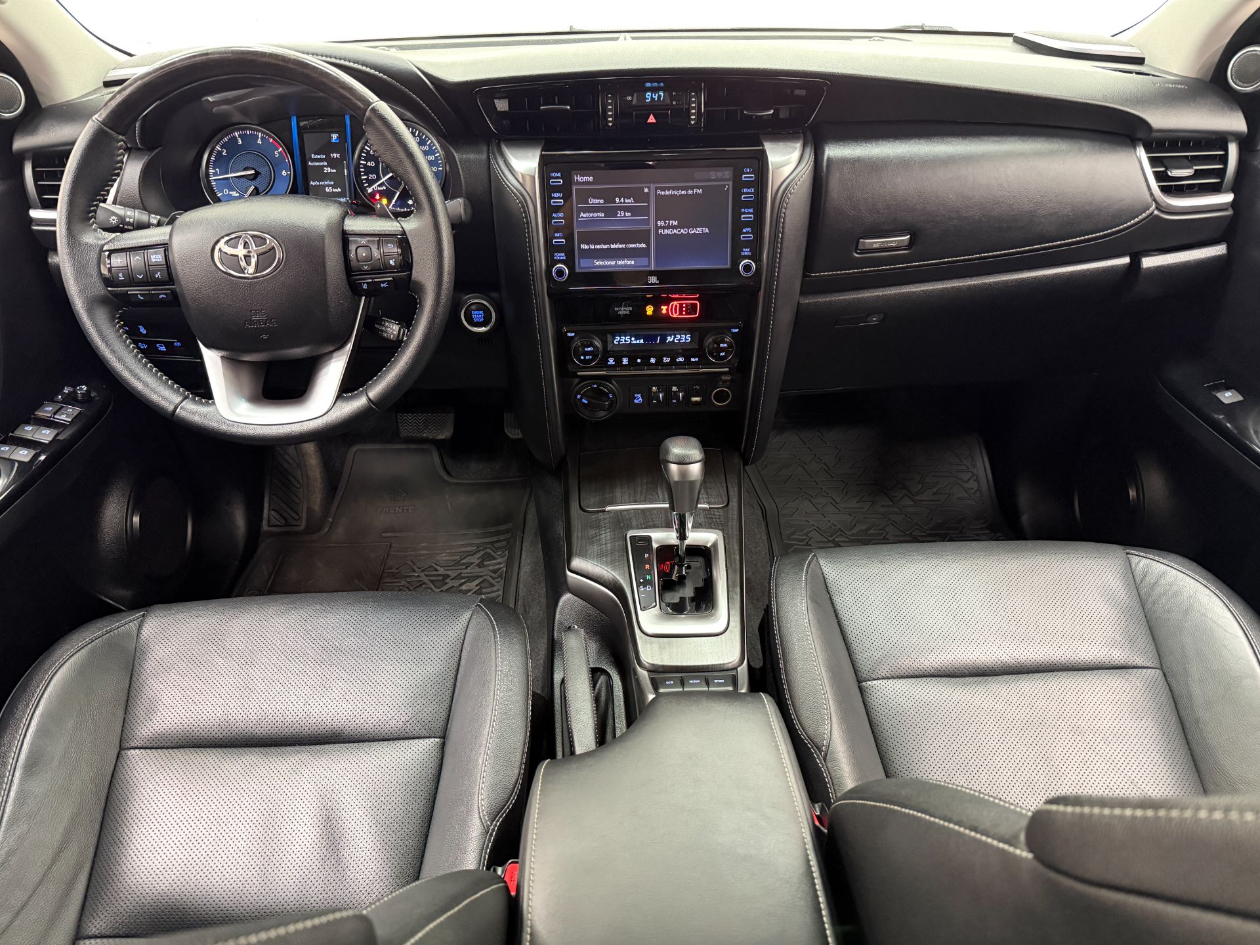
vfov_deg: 56.8
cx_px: 630
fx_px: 874
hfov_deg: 71.6
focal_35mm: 24
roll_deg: +0.7
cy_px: 472
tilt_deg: -35.4
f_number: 1.78
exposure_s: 1/30
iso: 800
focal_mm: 6.76
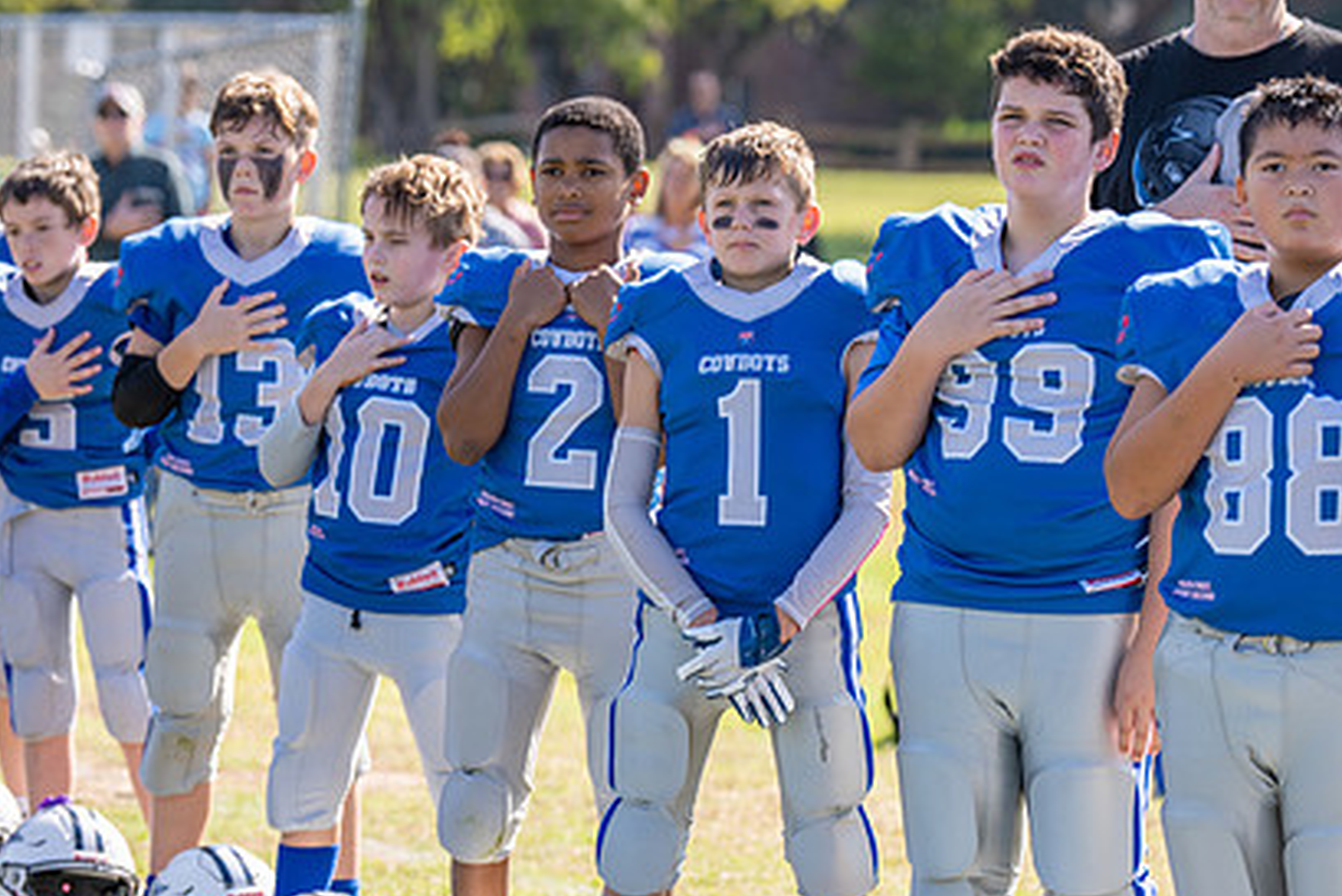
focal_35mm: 163
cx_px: 653
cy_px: 553
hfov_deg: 12.6
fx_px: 6078
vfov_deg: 8.4
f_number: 3.5
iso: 100
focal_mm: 115
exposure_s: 1/500
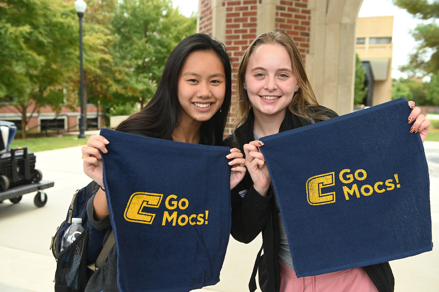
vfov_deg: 41.0
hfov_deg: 58.8
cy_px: 146
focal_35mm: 32
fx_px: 390
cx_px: 220
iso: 400
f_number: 4.5
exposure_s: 1/400
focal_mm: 32
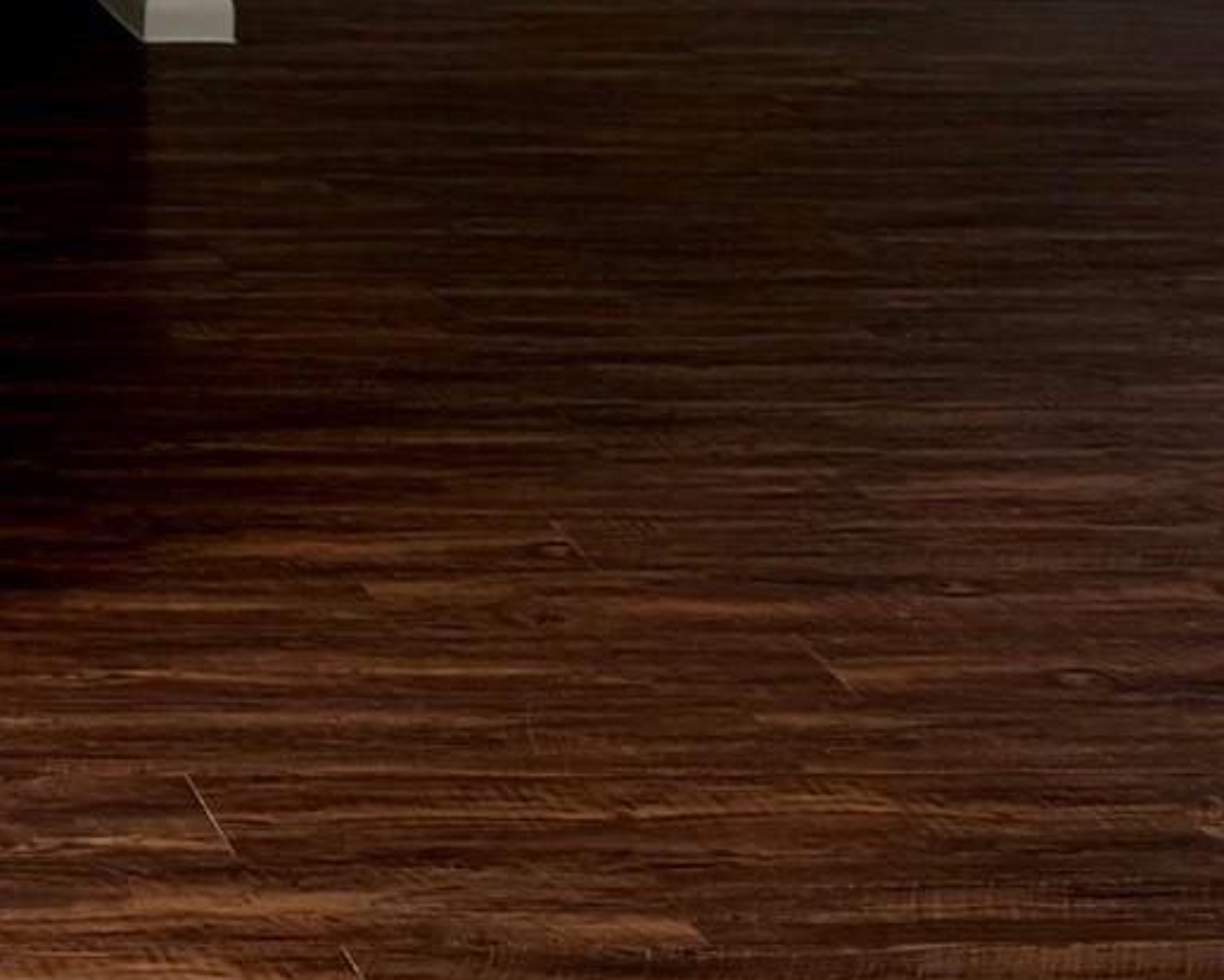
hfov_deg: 17.6
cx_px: -821
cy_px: -403
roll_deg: -0.5
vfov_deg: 15.5
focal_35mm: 93
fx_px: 3370
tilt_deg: -8.3
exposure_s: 1/121
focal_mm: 6.76
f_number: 1.78
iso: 64
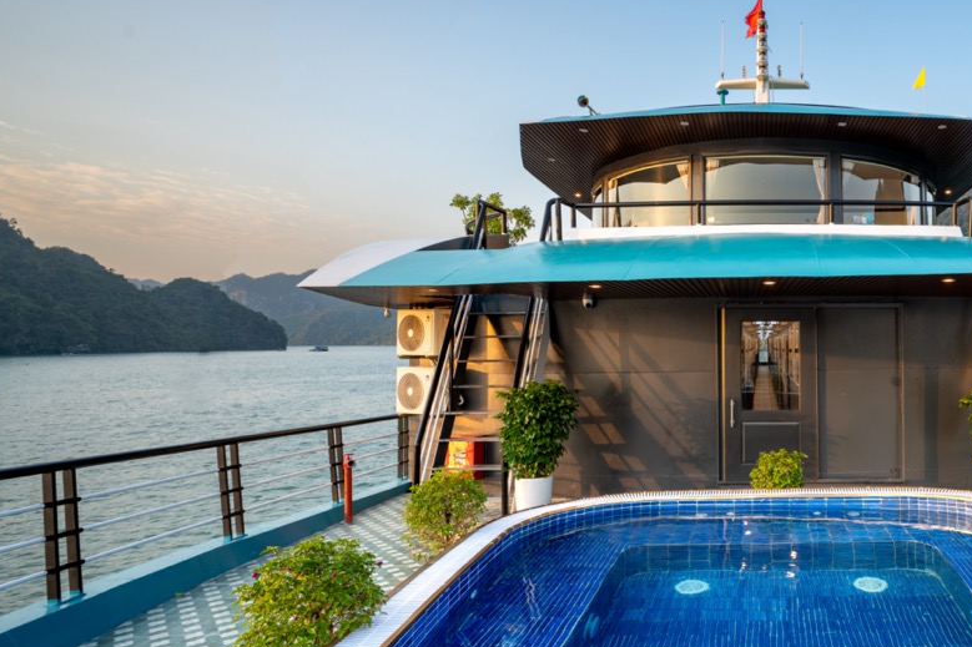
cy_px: 317
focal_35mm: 23
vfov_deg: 55.1
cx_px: 769
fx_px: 621
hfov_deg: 69.2
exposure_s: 1/40
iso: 100
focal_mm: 14
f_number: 9
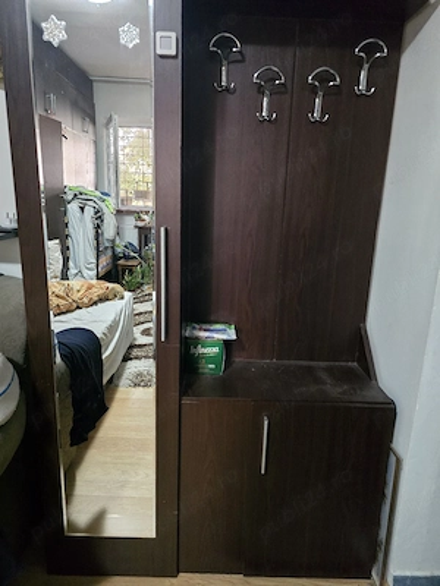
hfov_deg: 58.9
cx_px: 220
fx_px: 390
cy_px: 293
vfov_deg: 73.9
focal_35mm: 23
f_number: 1.7
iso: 2000
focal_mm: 6.3
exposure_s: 1/50.3
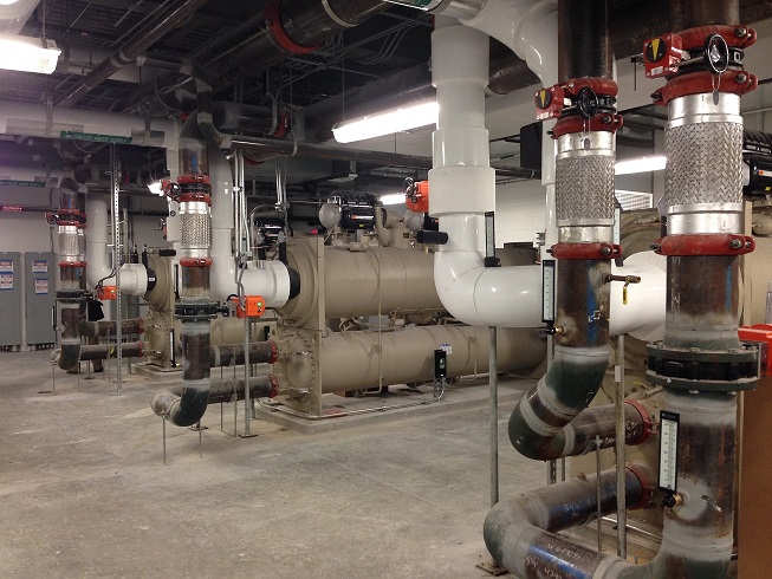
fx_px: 736
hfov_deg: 55.3
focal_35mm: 33
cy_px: 290
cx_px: 386
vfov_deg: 43.0
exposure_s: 1/20
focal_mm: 4.12
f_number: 2.4
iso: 125
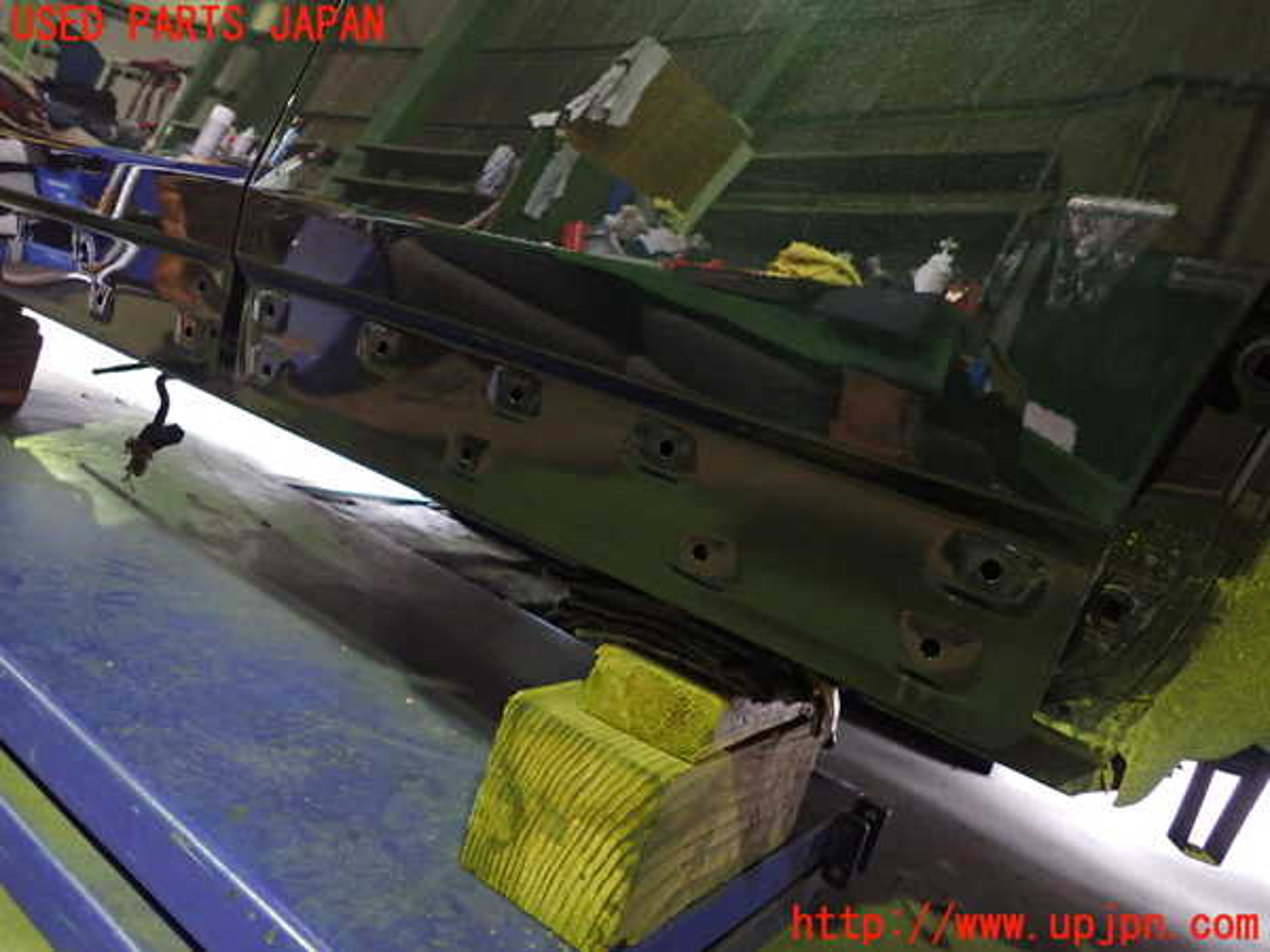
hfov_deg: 69.4
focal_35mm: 25
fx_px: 917
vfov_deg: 54.9
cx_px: 635
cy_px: 476
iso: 800
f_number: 2
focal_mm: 4.5
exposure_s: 1/15
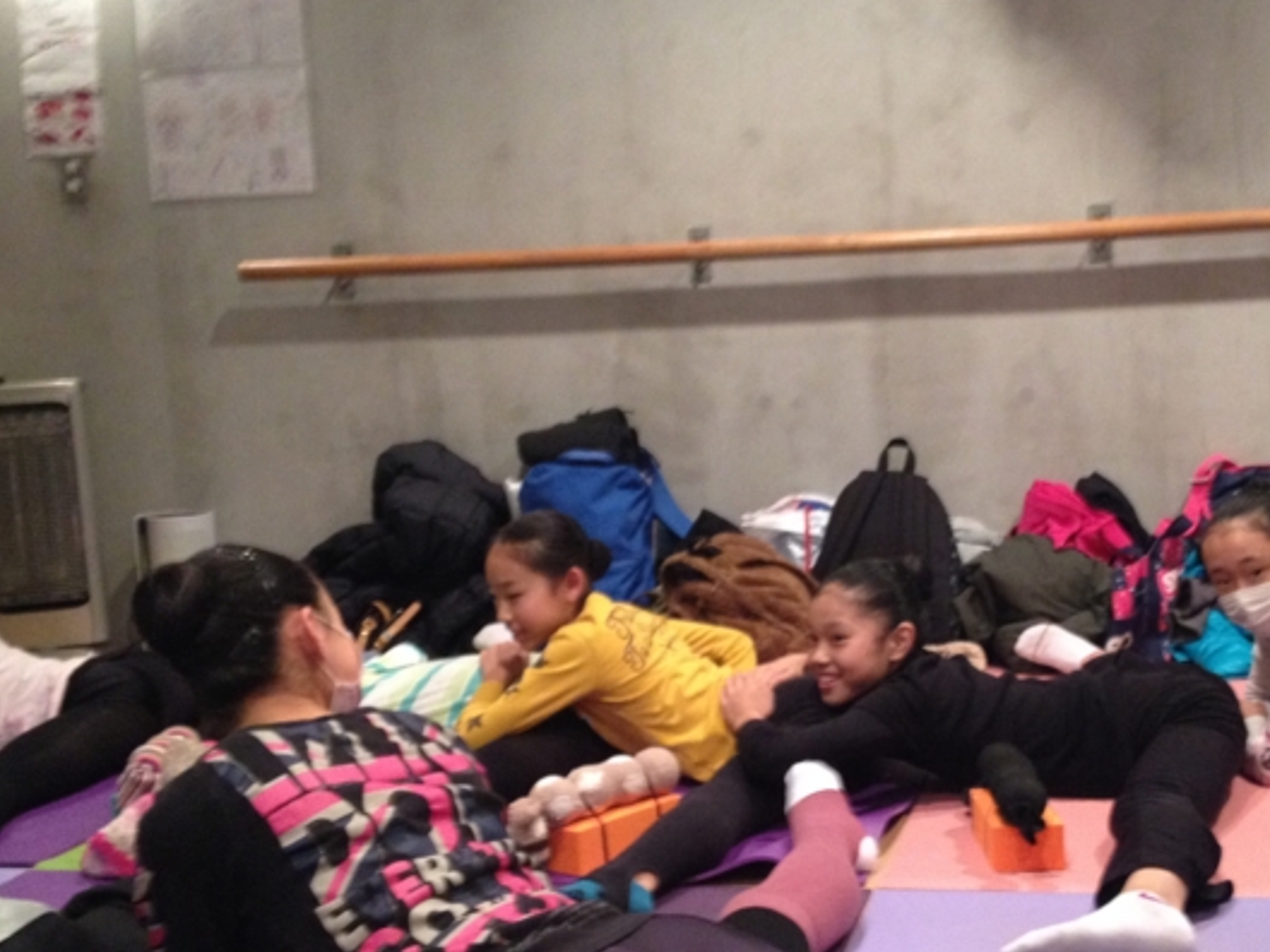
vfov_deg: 27.5
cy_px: 524
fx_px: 1944
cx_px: 789
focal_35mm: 53
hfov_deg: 36.0
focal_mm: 4.28
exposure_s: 1/20
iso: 320
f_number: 2.4
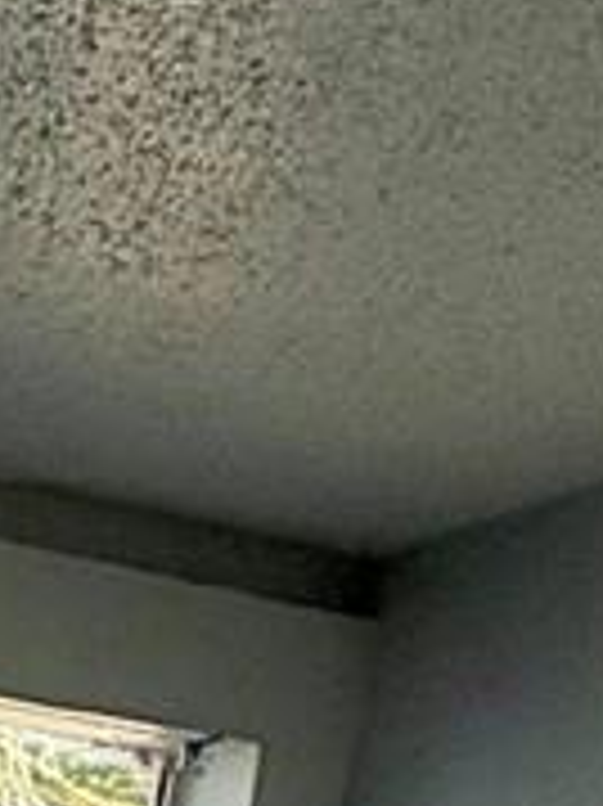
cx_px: -1053
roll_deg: -3.1
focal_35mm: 94
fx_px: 2186
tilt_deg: -8.8
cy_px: 1558
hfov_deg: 11.4
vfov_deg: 16.5
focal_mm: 2.22
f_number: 2.2
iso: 64
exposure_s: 1/569
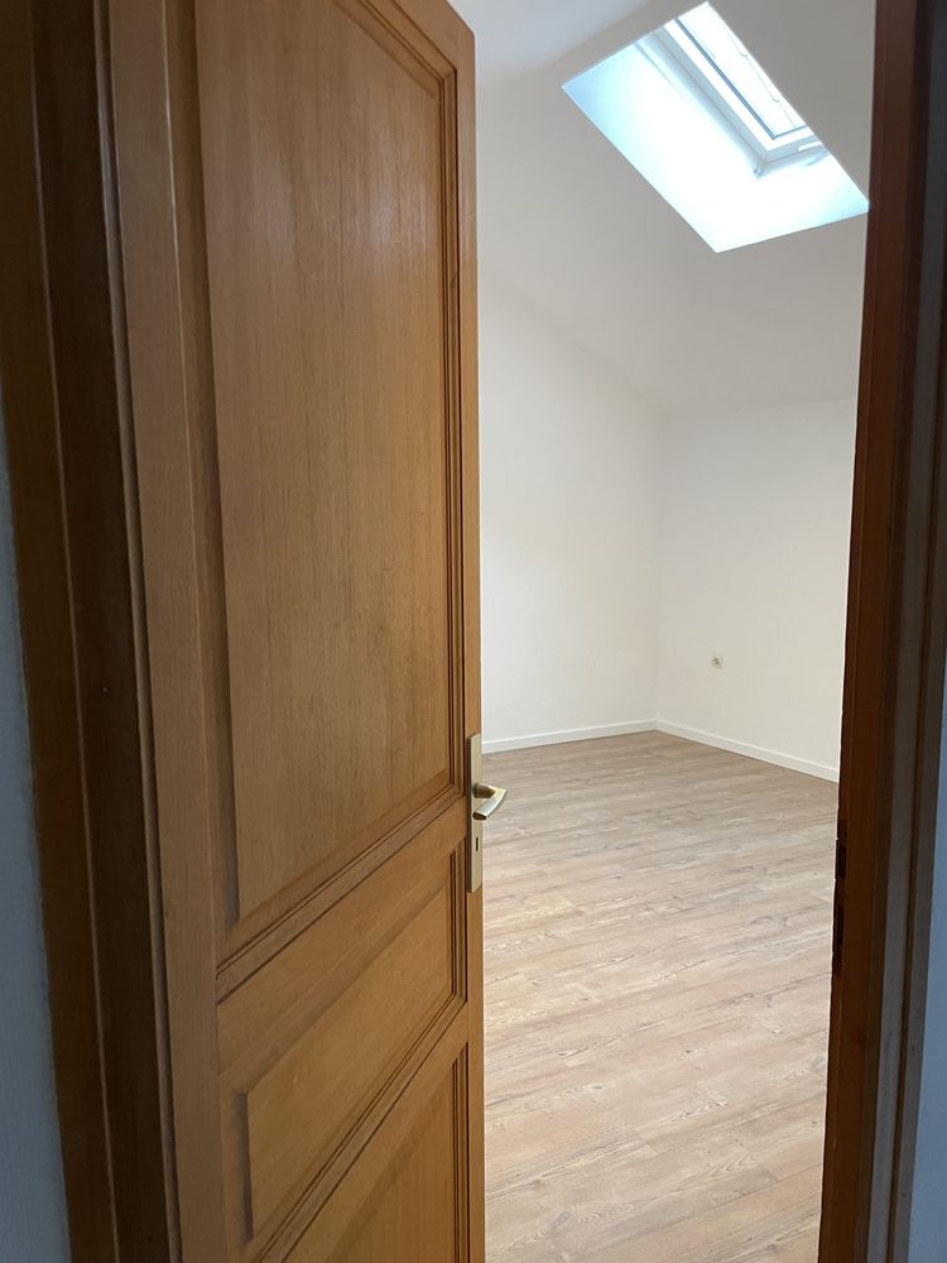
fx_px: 948
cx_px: 474
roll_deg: +1.4
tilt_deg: -8.5
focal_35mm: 26
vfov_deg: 67.3
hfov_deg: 53.1
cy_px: 632
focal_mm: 4.2
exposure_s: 1/50
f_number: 1.6
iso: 400
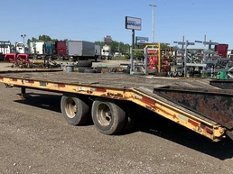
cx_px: 153
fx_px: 303
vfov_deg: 32.1
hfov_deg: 41.6
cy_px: 96
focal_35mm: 45
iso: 25
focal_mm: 3
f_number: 1.8
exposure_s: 1/2058
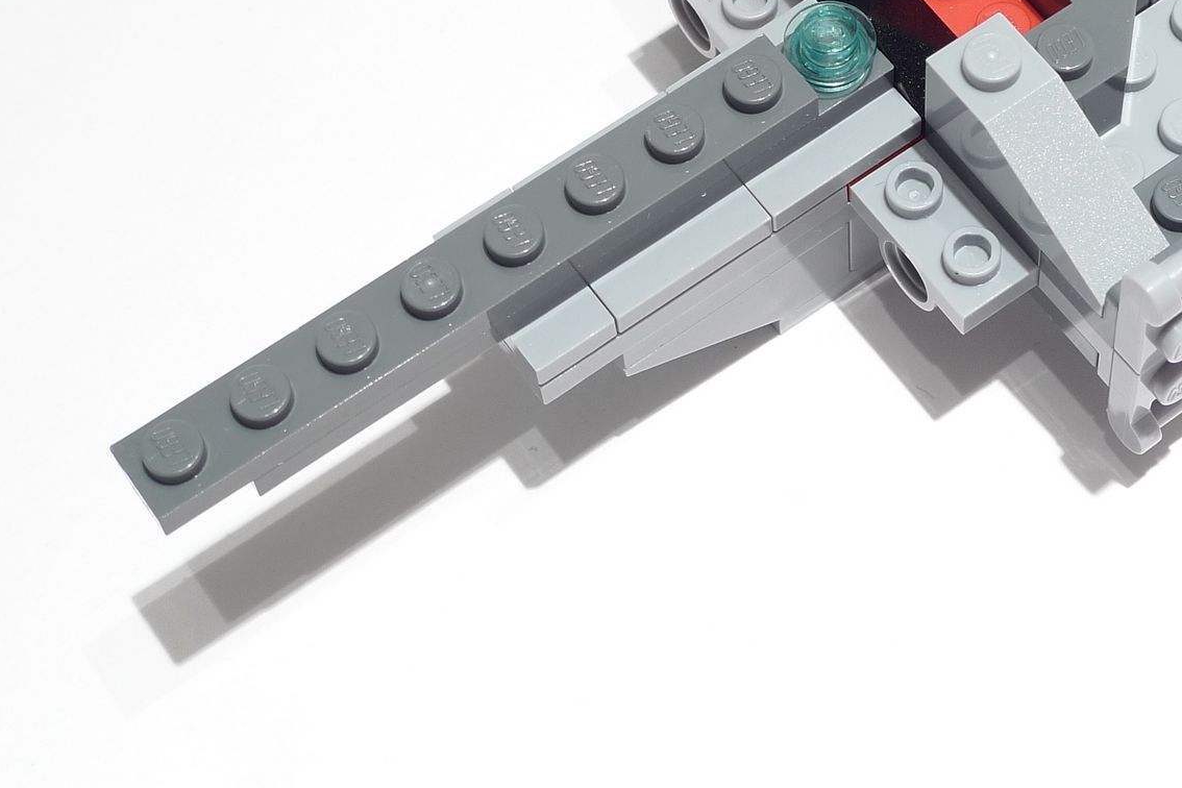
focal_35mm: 87
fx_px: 2856
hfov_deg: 23.3
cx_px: 782
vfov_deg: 15.6
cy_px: 151
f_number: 4.5
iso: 80
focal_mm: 11.1
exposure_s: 1/1.3
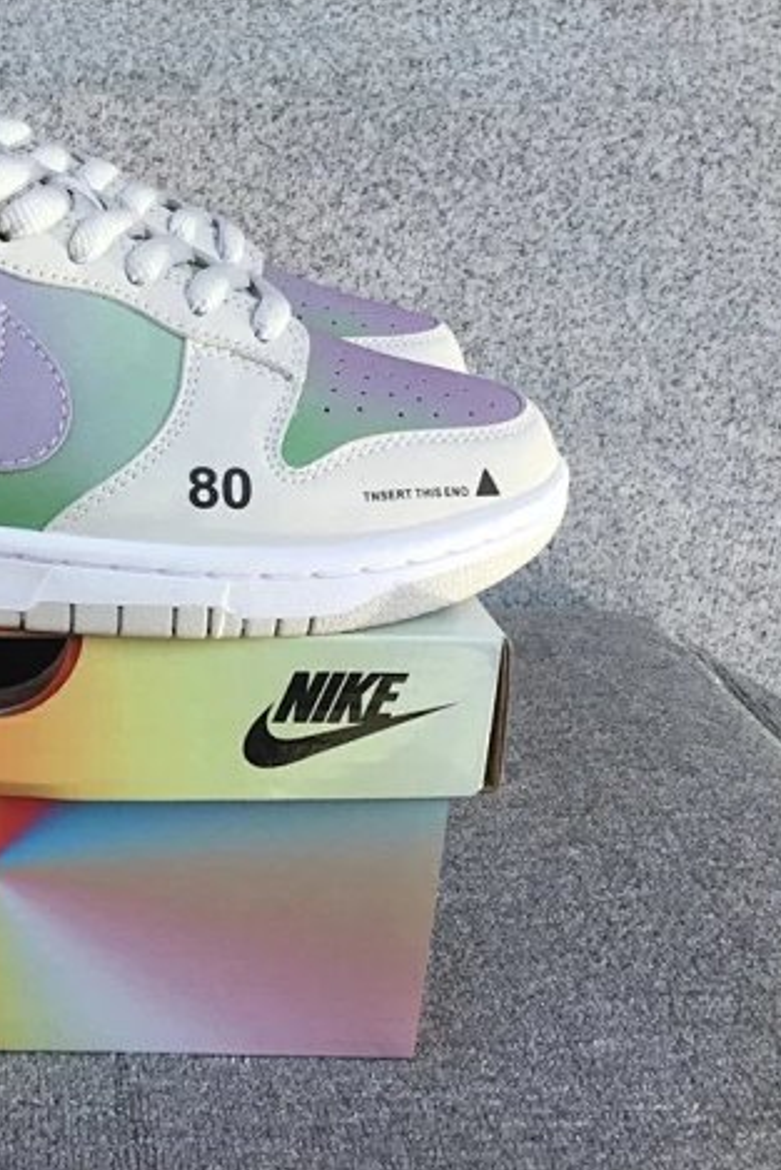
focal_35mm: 44
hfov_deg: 28.7
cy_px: 579
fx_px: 1431
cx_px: 10
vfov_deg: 44.5
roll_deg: -0.9
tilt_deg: -19.7
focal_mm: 3.3
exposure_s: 1/297
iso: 25
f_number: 2.4
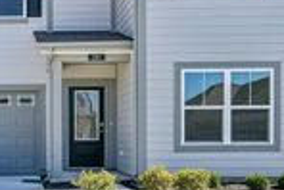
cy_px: 137
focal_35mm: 54
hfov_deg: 34.4
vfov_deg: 24.9
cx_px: 19
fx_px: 426
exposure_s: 1/250
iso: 100
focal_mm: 16
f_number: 8
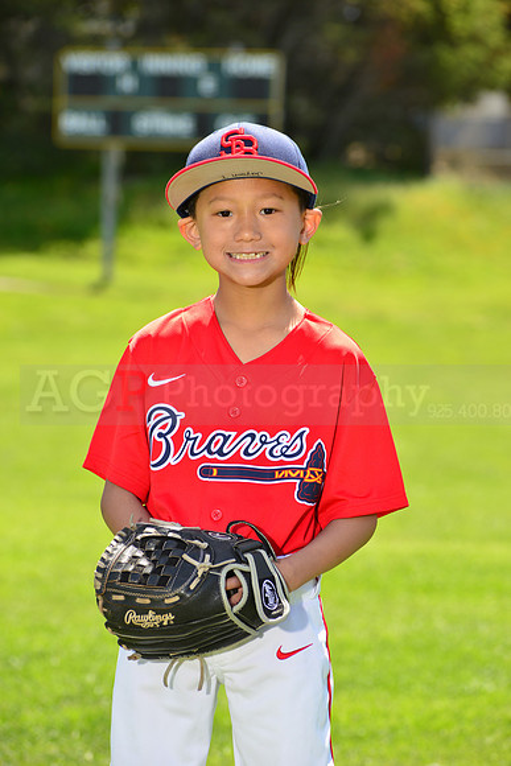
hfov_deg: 8.6
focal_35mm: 160
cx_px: 256
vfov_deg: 12.8
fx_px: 3404
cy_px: 383
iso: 200
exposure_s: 1/250
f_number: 8
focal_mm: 160
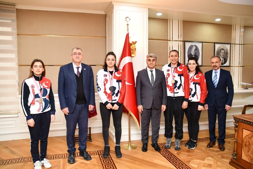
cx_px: 126
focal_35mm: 27
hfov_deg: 67.4
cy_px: 84
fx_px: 190
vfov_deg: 47.9
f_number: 4
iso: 720
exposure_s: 1/60
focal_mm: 18
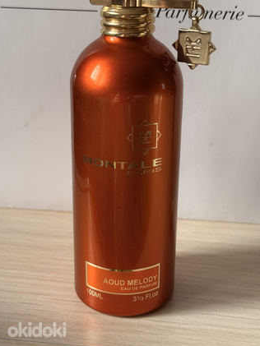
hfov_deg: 25.7
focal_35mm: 57
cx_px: 139
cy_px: 153
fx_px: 571
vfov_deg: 33.7
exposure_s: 1/243
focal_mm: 6.76
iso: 100
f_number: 1.78
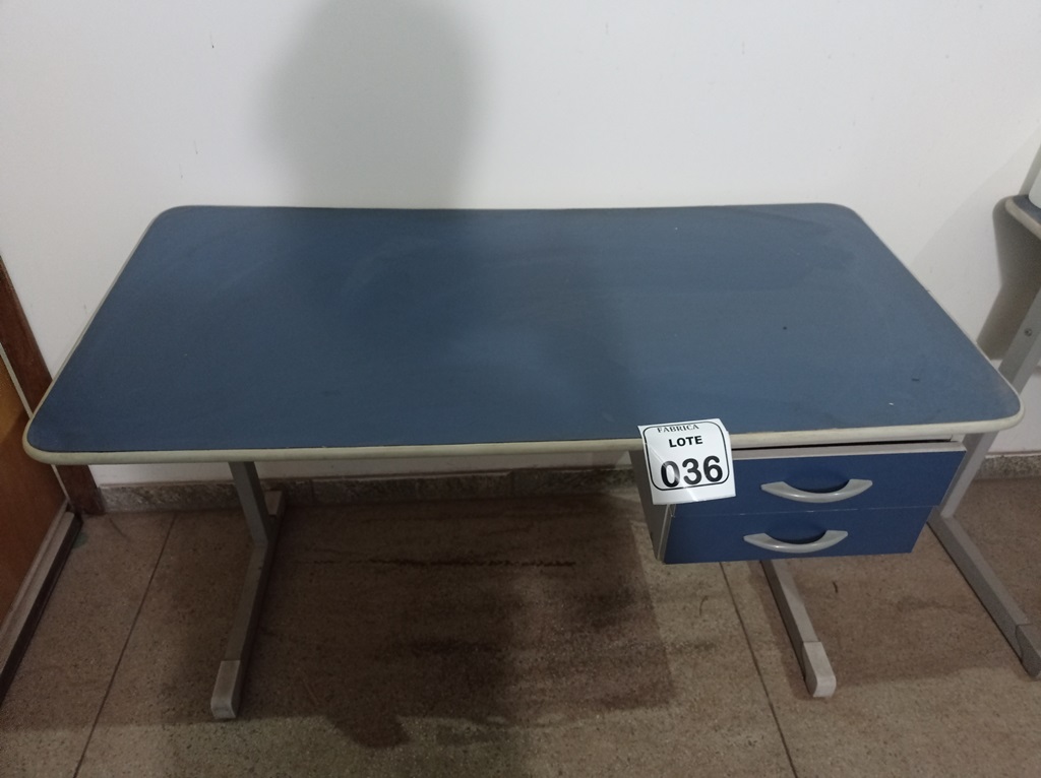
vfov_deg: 49.7
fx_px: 841
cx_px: 520
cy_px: 389
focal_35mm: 28
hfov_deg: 63.5
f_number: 1.79
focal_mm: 4.7
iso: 773
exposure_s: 1/24
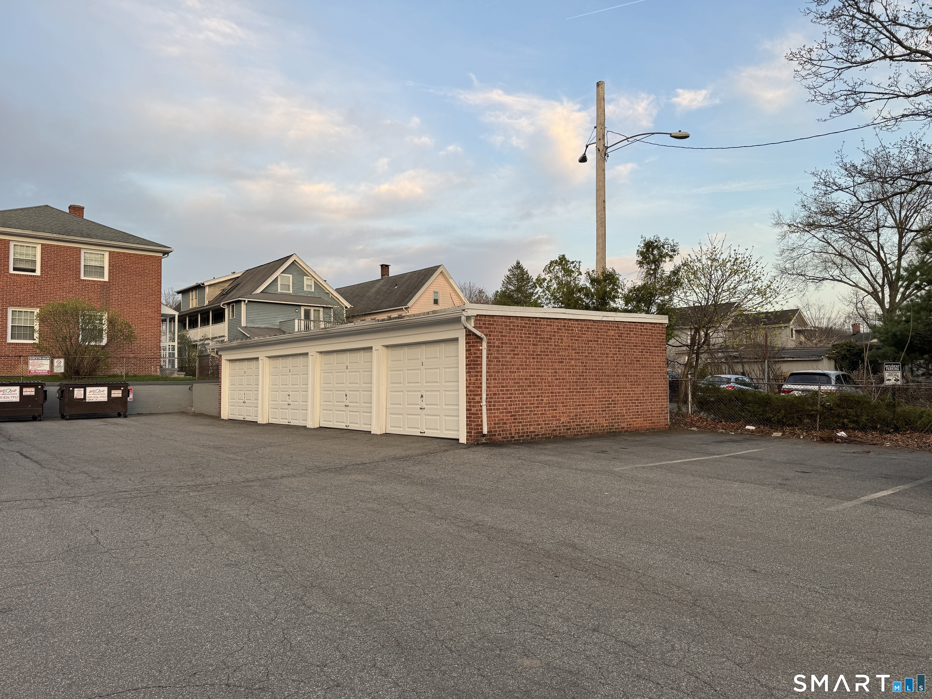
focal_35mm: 24
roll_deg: +0.0
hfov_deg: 71.6
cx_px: 466
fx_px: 646
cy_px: 350
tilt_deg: +2.7
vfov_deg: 56.8
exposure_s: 1/155
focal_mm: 6.76
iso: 64
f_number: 1.78
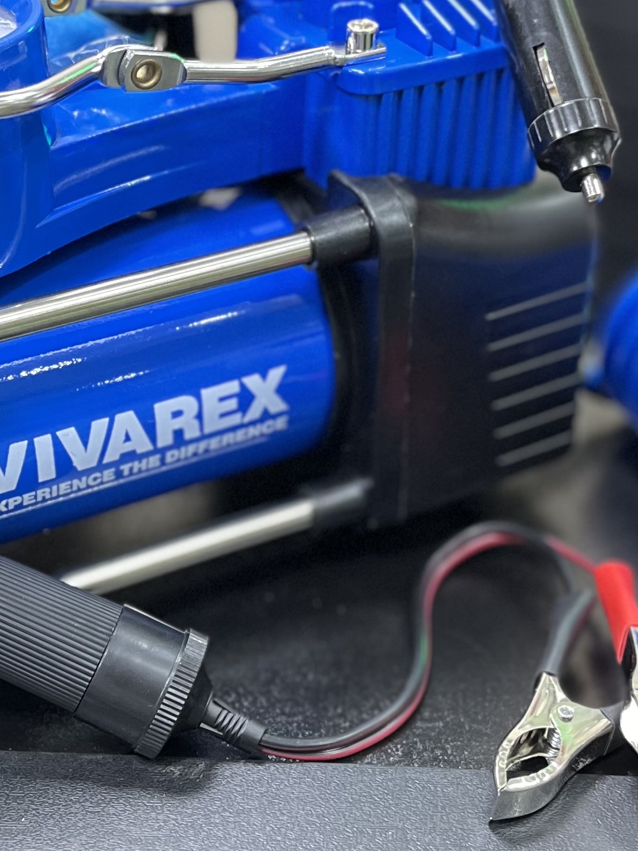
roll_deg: +0.3
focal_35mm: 71
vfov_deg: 27.4
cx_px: 284
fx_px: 1746
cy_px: 414
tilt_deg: -33.2
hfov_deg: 20.7
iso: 200
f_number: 1.6
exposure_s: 1/50
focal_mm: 5.1
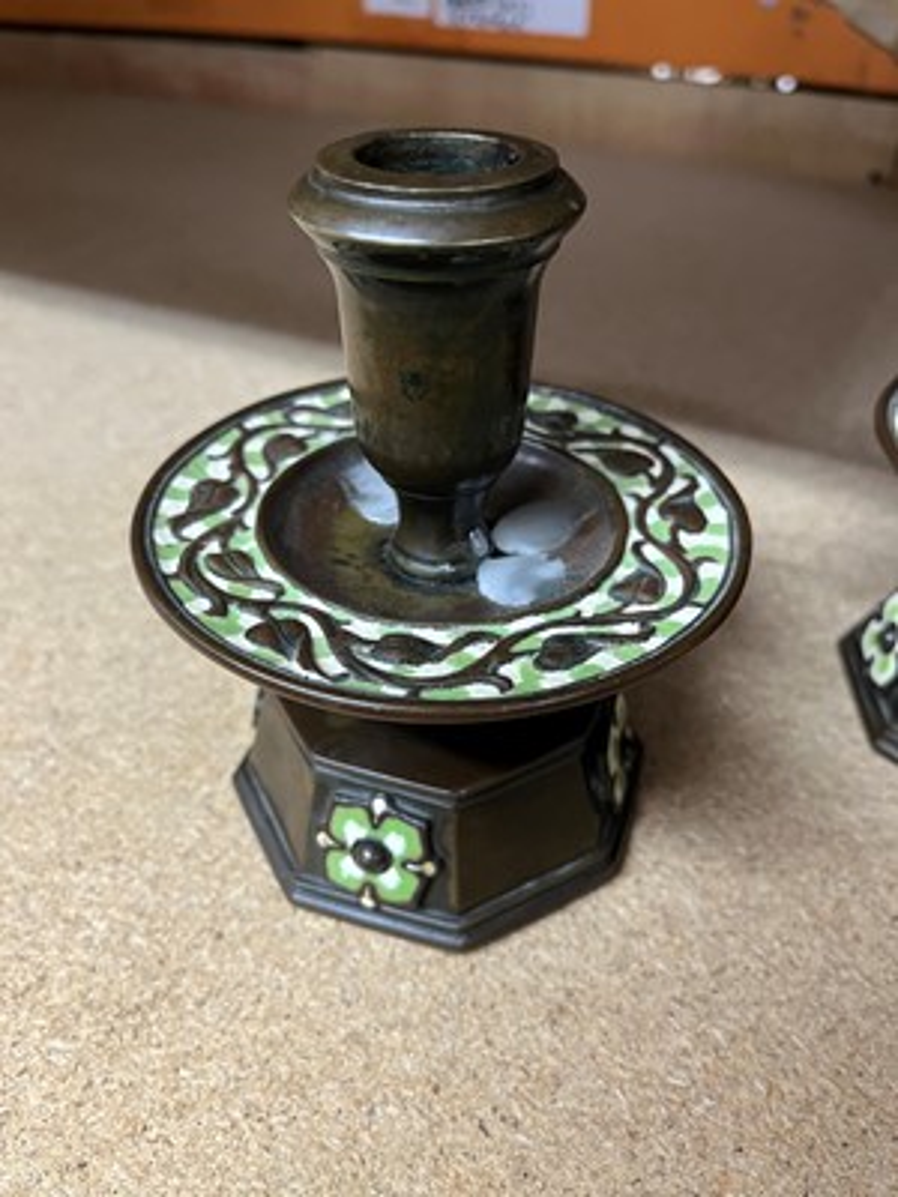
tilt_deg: -39.9
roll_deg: +1.6
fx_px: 899
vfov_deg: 67.3
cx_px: 449
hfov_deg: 53.1
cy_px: 598
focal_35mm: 26
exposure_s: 1/50
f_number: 1.6
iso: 160
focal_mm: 5.1
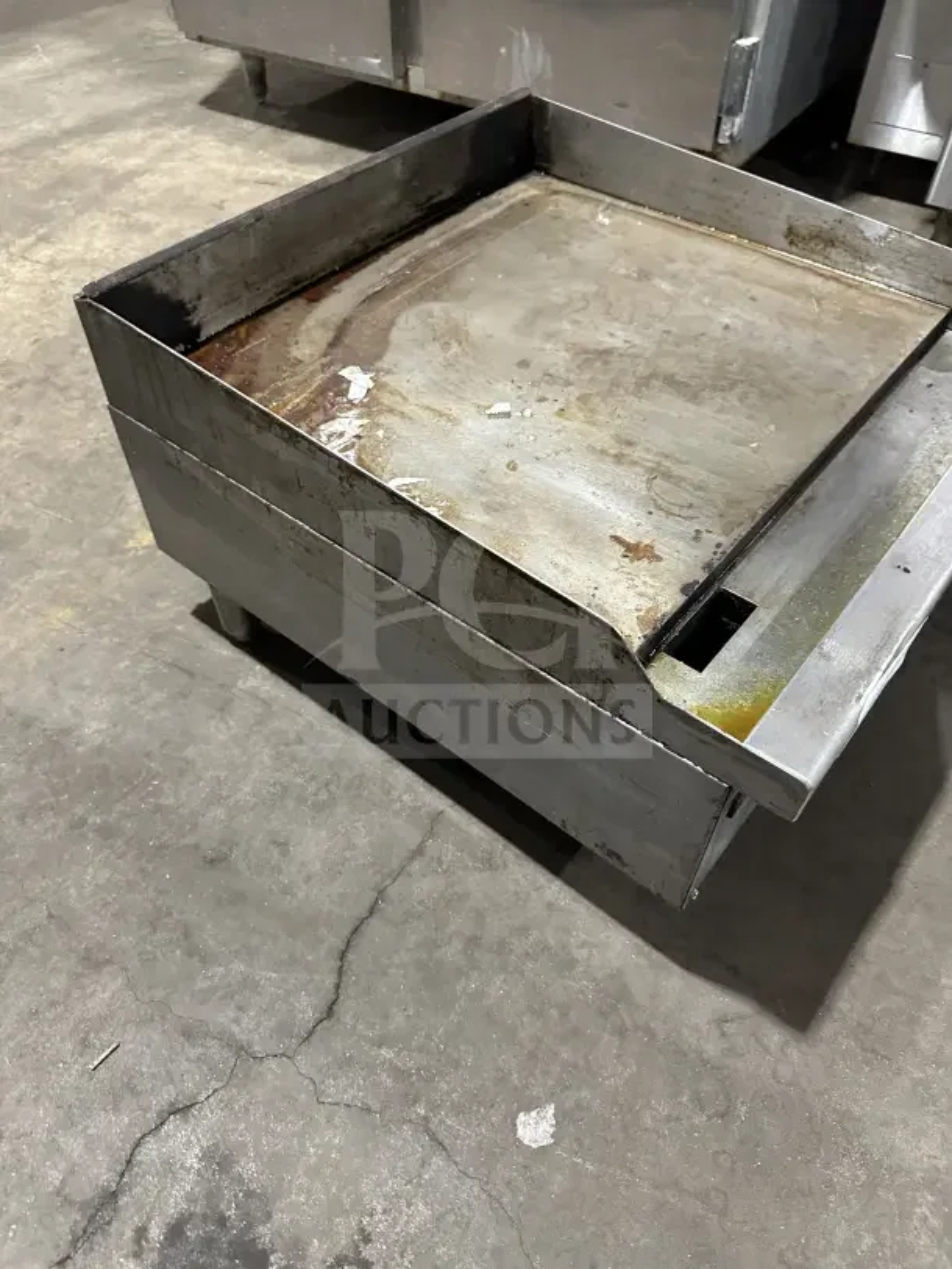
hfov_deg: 56.8
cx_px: 476
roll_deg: -5.1
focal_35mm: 24
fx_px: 880
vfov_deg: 71.6
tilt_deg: -44.7
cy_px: 634
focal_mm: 6.86
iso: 500
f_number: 1.78
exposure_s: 1/60
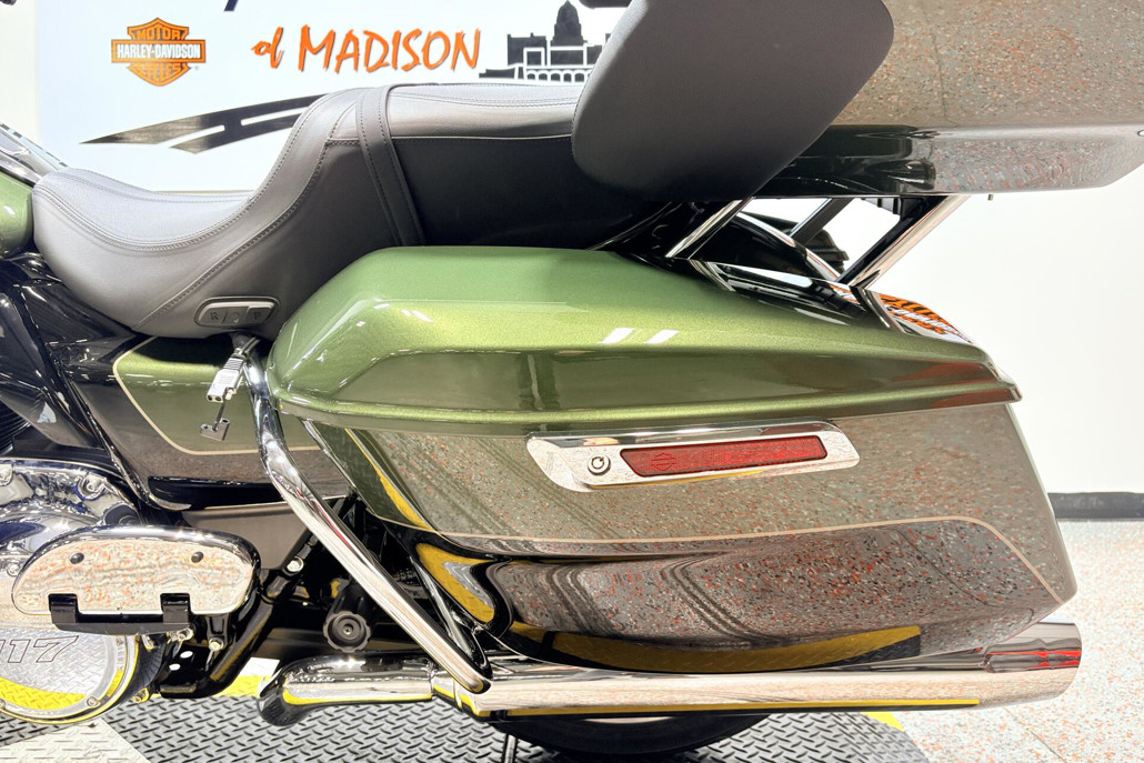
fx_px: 890
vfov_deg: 46.4
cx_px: 565
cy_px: 353
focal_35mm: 28
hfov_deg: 65.5
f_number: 1.6
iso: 100
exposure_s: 1/60
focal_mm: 5.96
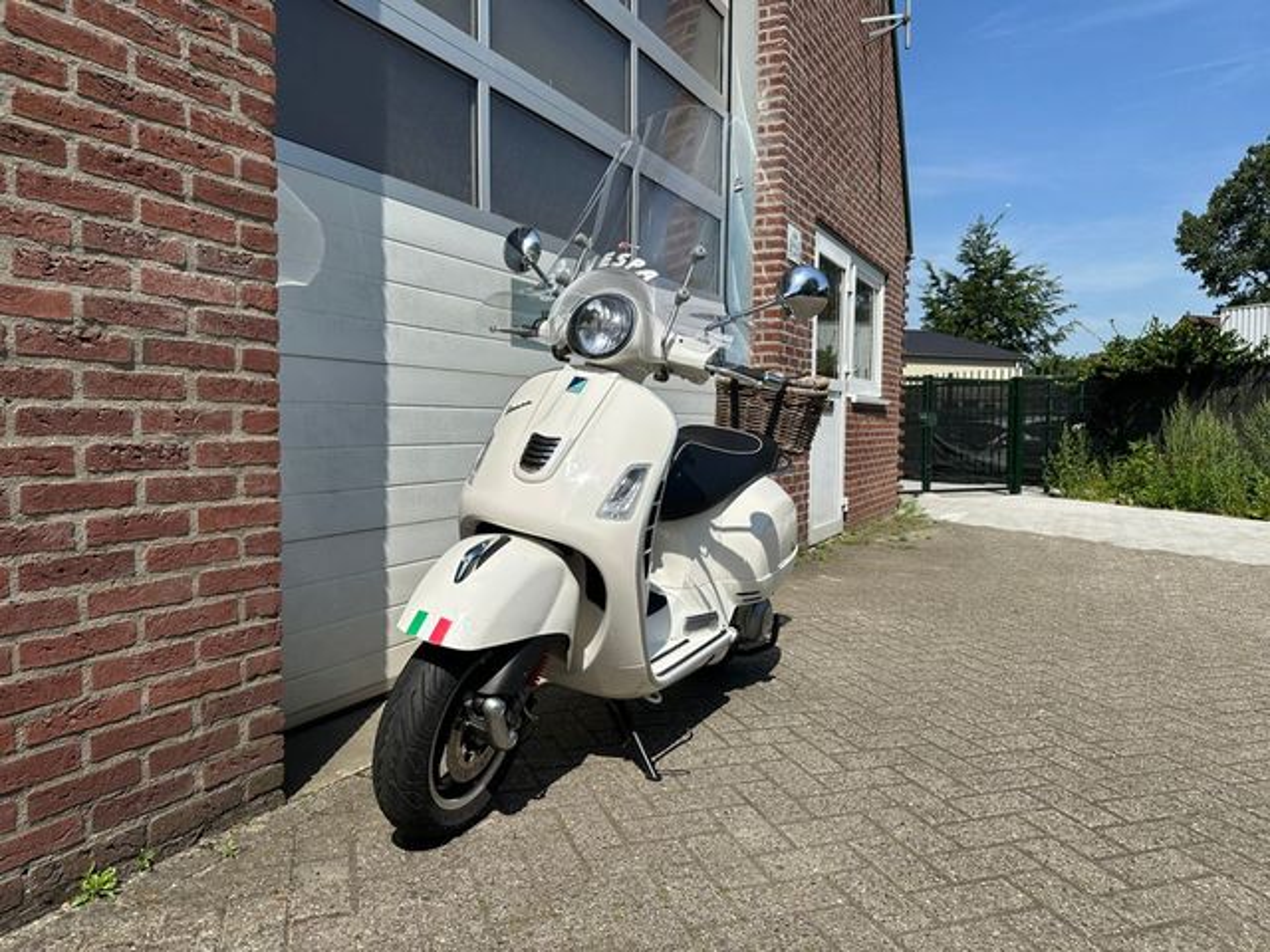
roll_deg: -0.2
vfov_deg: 56.8
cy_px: 476
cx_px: 635
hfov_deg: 71.6
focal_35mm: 24
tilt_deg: -3.0
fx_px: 881
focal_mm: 6.86
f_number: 1.78
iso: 80
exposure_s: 1/7042
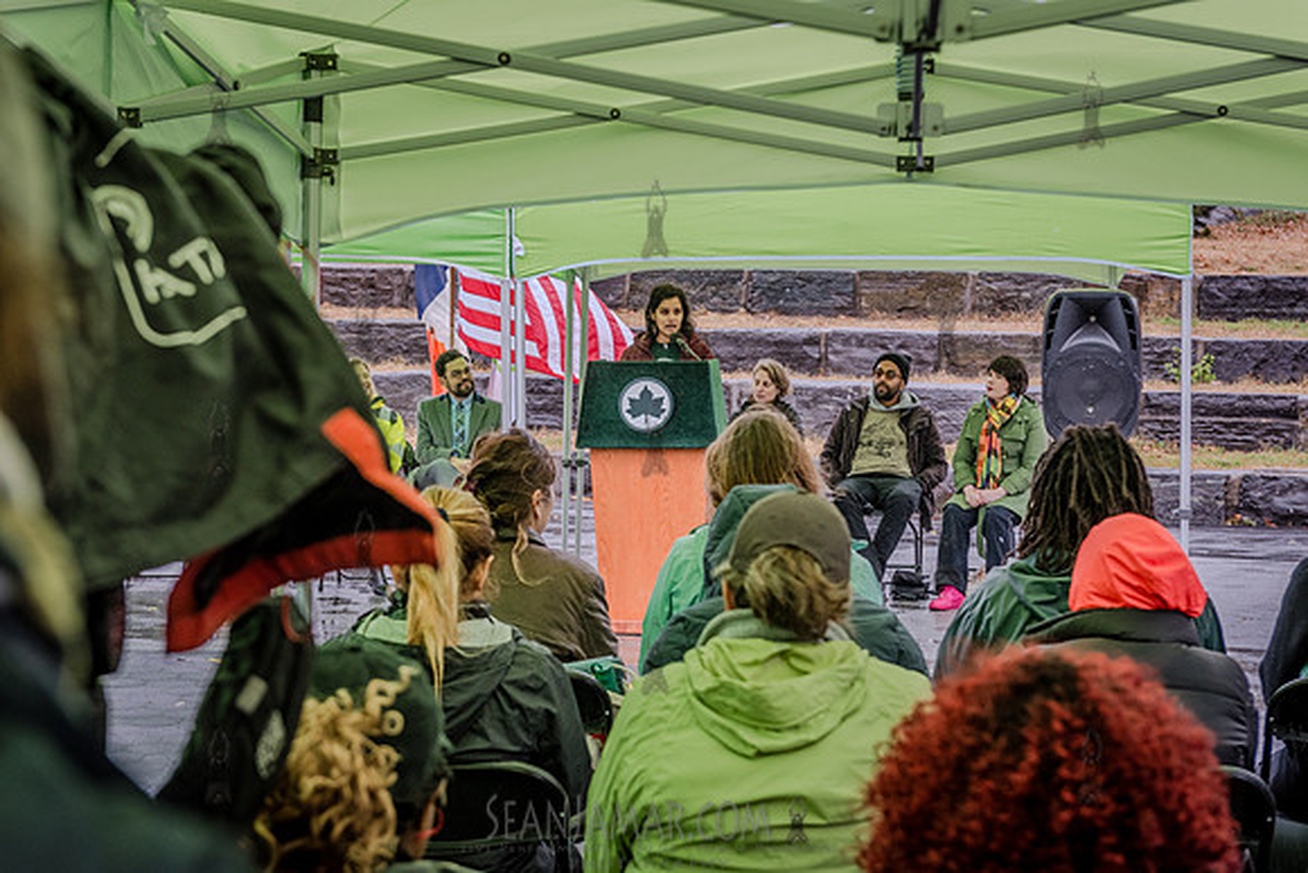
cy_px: 436
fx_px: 2400
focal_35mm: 66
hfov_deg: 30.5
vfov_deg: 20.6
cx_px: 654
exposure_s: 1/400
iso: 640
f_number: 5.6
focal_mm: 66
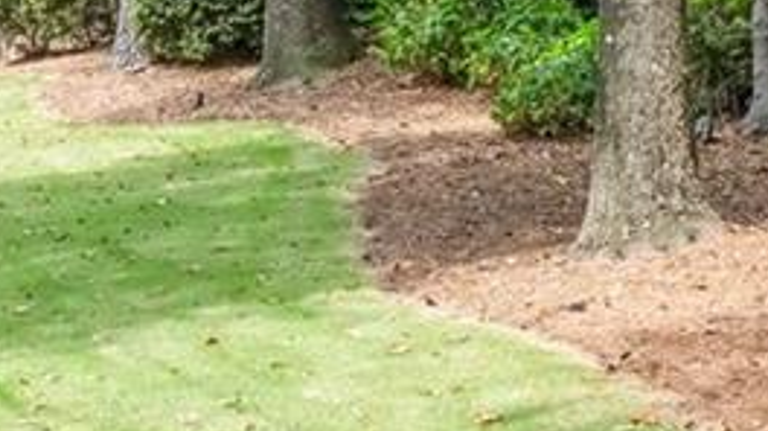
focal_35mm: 122
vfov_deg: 9.9
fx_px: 2482
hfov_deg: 15.8
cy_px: 39
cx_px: 1233
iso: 640
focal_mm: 30
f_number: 16
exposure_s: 1/125
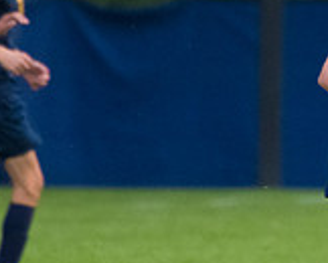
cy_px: 134
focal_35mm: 1809
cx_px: 579
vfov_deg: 0.9
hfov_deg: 1.1
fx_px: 17582
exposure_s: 1/2000
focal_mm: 360
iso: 3200
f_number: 5.6
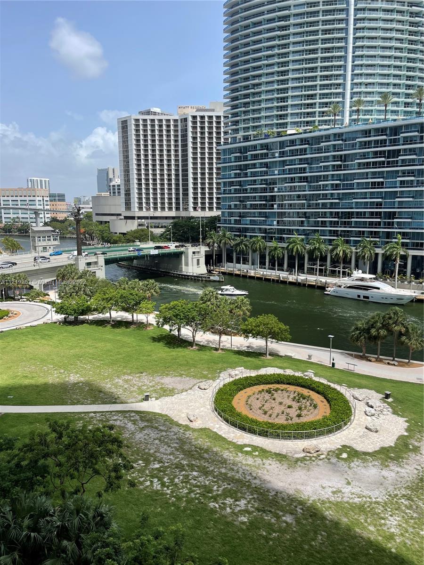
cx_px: 212
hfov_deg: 53.1
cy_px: 282
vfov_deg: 67.3
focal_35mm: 26
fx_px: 425
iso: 32
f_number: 1.6
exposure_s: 1/3300
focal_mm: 4.2
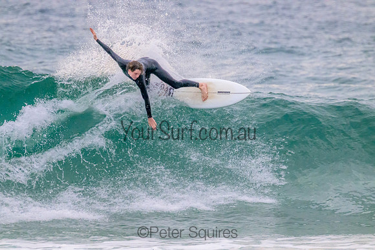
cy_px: 125
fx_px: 8335
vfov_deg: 1.7
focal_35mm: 800
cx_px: 188
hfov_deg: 2.6
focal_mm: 800
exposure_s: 1/1600
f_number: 11
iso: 14400
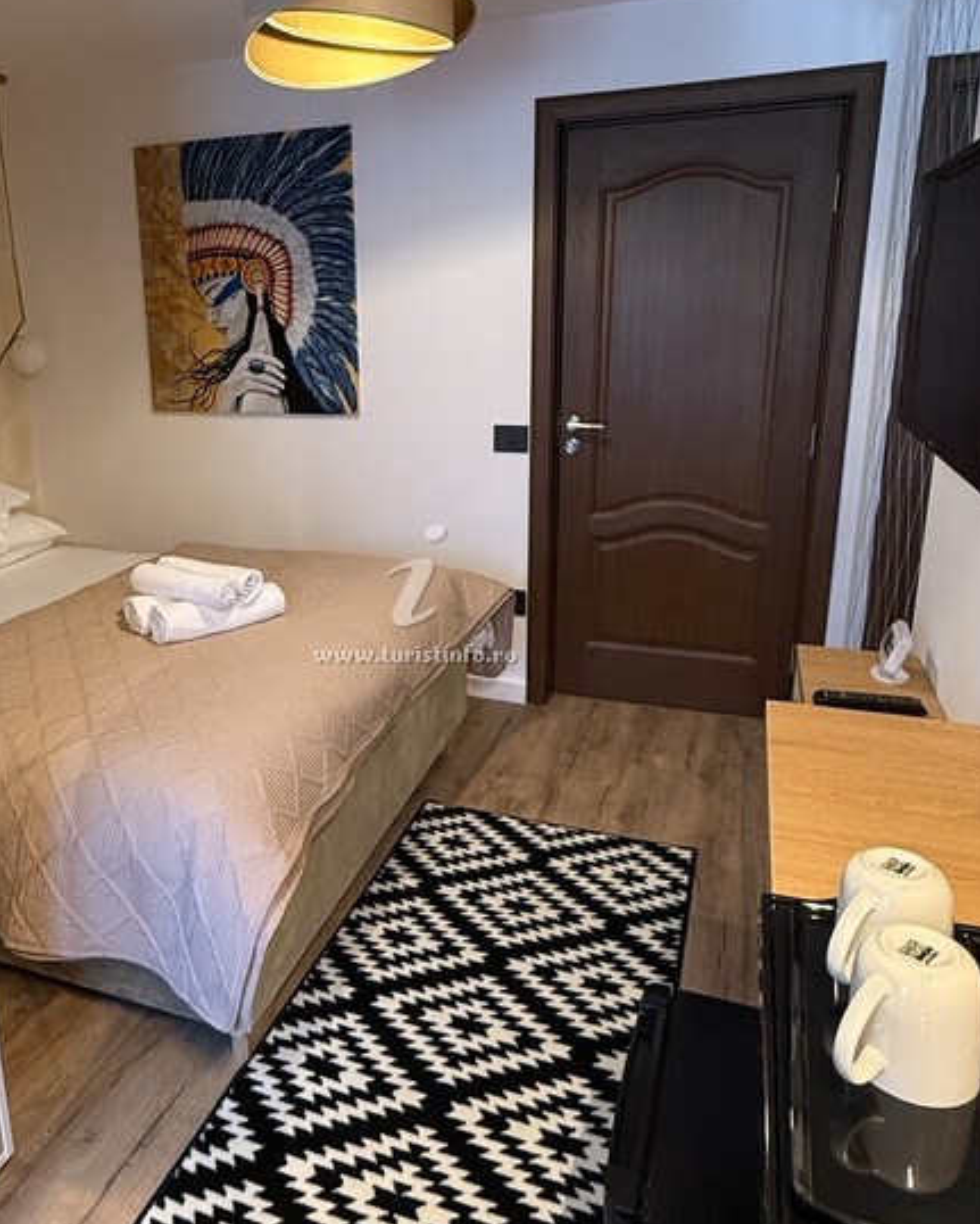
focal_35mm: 26
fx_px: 942
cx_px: 375
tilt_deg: -13.8
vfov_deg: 65.8
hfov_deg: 54.4
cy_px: 551
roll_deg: +1.5
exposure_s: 1/50
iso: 320
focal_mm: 2.22
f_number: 2.2
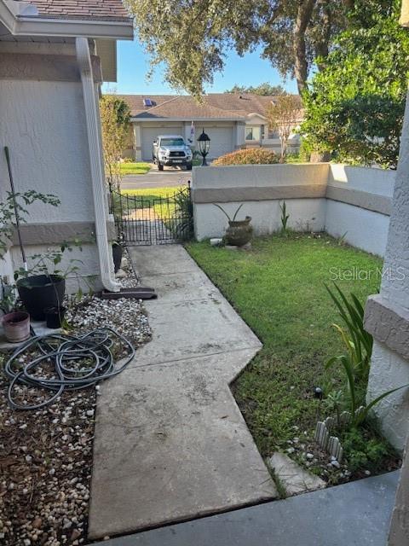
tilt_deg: -18.6
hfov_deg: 53.1
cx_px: 204
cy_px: 273
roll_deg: +0.8
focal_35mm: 26
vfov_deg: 67.3
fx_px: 410
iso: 40
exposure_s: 1/187
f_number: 1.6
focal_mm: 5.96
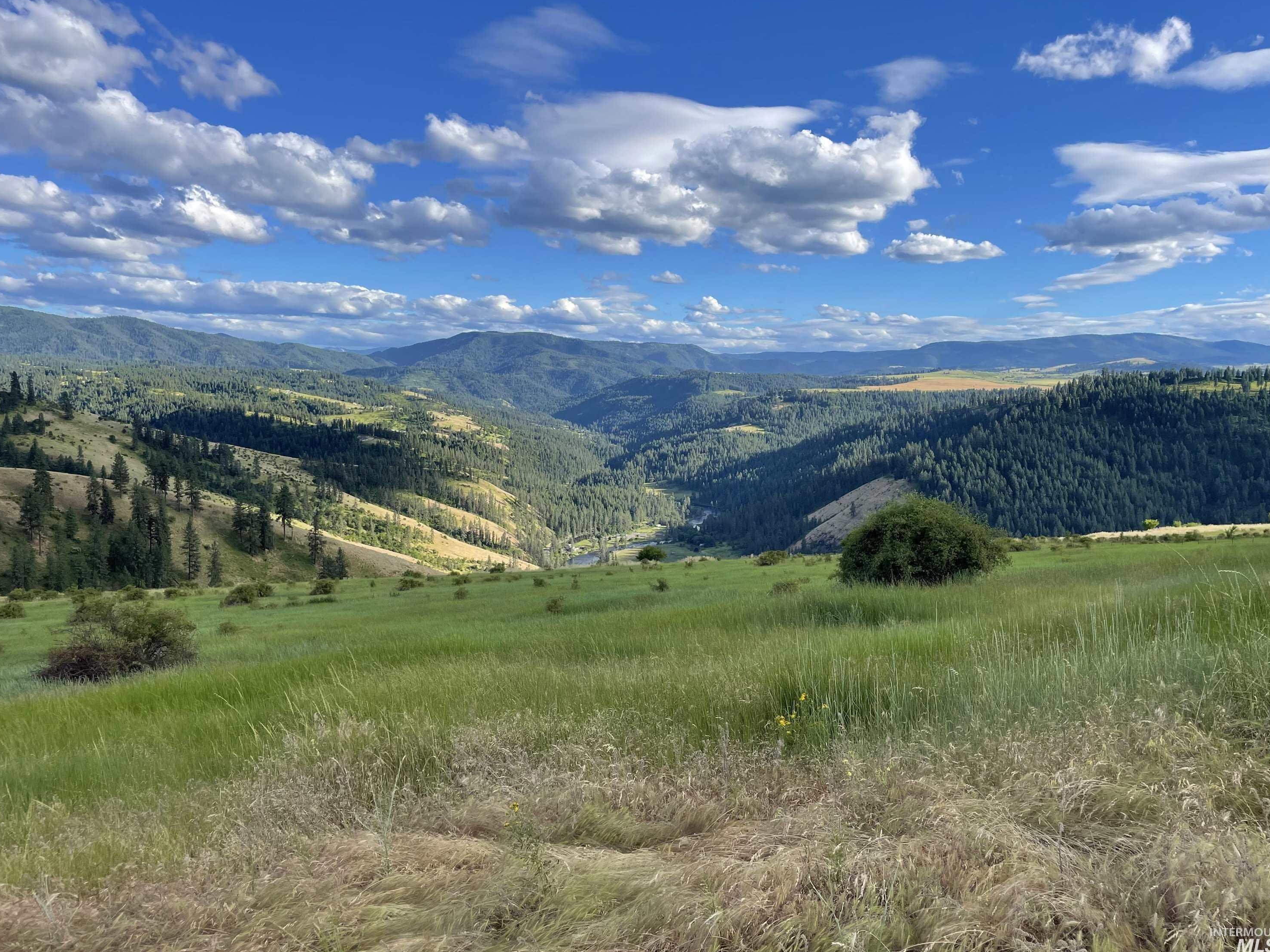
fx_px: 991
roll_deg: +0.1
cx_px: 650
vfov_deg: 51.4
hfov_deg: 65.3
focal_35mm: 27
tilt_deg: -4.3
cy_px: 483
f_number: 1.6
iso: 32
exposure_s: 1/2564
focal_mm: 4.2
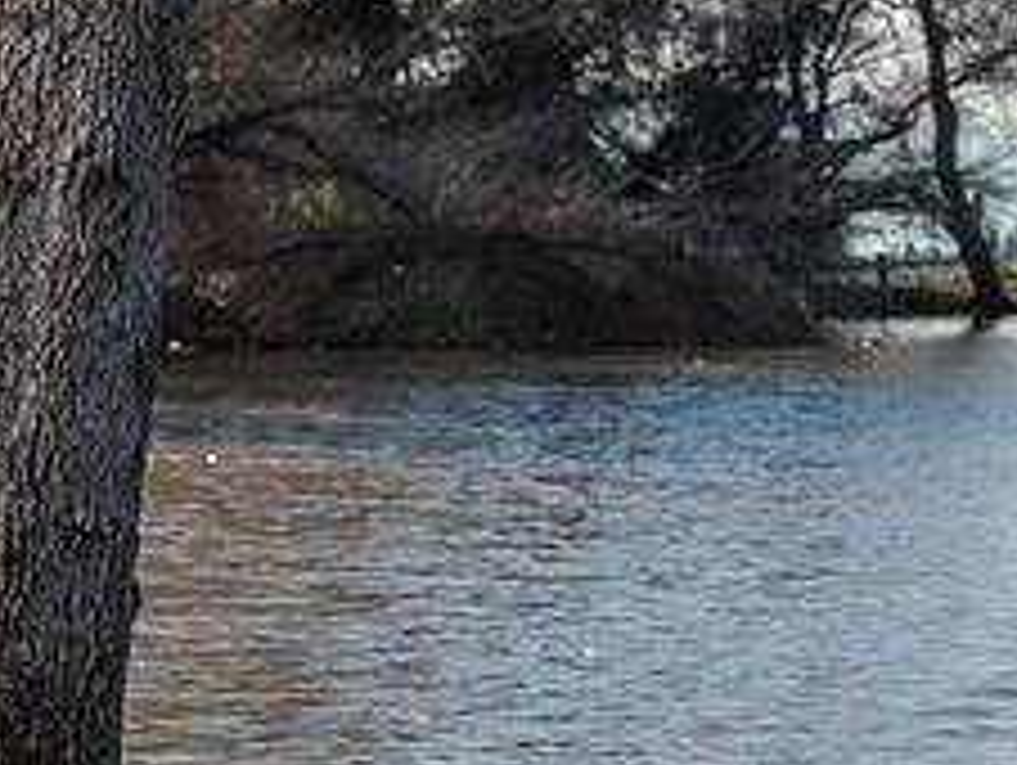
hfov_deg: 6.9
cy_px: 236
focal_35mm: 286
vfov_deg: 5.2
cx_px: 130
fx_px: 8411
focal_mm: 116
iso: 50
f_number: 8
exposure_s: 1/250
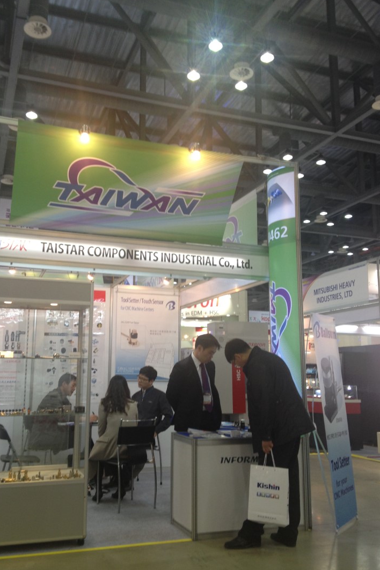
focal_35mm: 37
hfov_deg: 35.9
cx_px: 168
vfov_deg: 51.9
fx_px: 586
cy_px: 287
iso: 50
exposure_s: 1/20
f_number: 2.4
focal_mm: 4.28
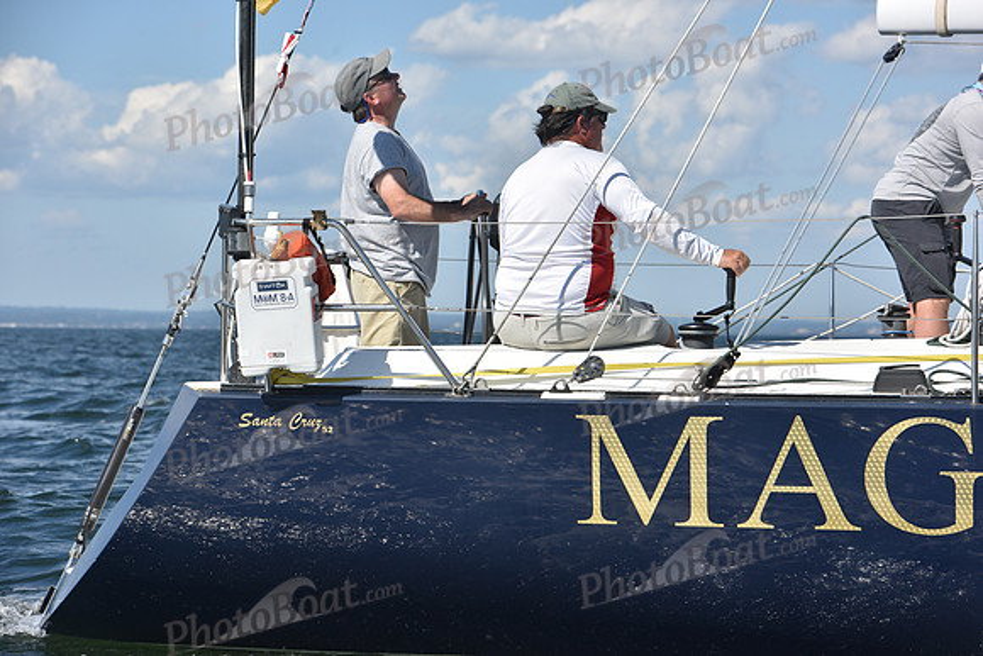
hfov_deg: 15.2
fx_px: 3687
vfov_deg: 10.2
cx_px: 492
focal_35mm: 135
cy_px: 328
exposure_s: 1/1250
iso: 320
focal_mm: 135
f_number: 9
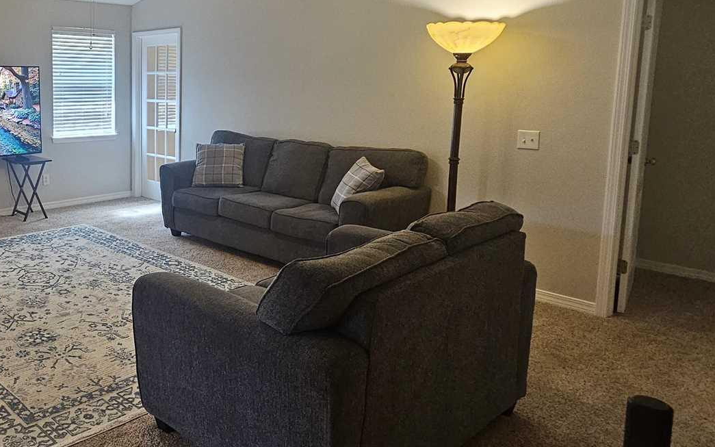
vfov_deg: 45.2
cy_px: 140
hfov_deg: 61.0
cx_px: 114
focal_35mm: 27
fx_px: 526
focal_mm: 2.2
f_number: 2.2
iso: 320
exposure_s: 1/40
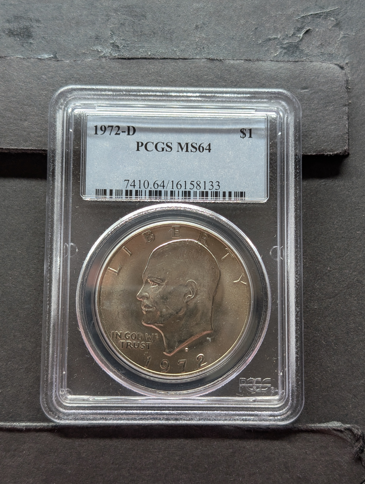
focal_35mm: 49
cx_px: 182
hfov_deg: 29.7
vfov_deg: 38.9
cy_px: 242
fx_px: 687
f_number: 1.68
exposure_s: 1/23.8
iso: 28
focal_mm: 6.9
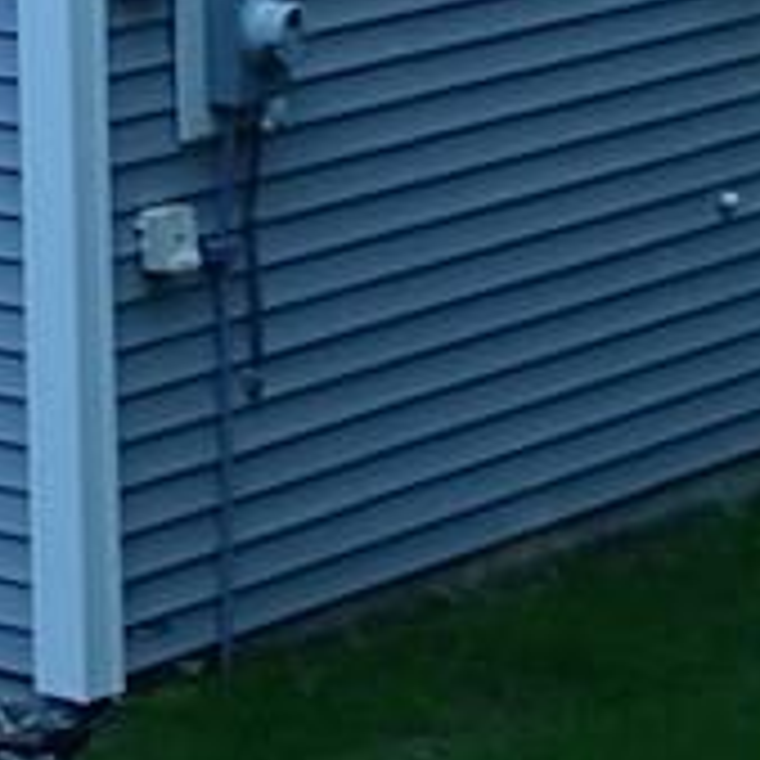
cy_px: -670
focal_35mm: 204
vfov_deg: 8.2
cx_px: -558
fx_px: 5067
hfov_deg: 8.3
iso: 100
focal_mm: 6.86
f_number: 3.5
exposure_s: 1/100
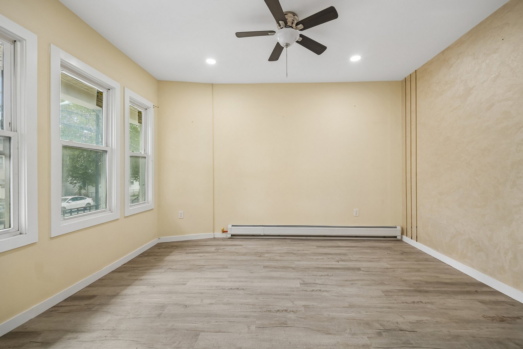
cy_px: 175
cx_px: 264
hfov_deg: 71.5
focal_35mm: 25
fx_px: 363
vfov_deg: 51.3
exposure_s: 1/60
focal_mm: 24
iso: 640
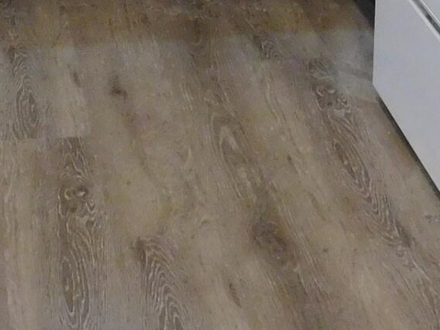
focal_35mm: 122
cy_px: -276
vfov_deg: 11.2
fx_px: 1550
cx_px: 107
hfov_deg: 16.1
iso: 400
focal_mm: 4
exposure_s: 1/30
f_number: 3
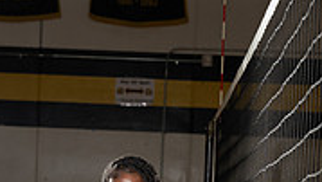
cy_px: 404
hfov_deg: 11.7
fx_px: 1572
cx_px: 131
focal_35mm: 184
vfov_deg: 6.4
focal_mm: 70
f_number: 5.6
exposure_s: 1/250
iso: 250
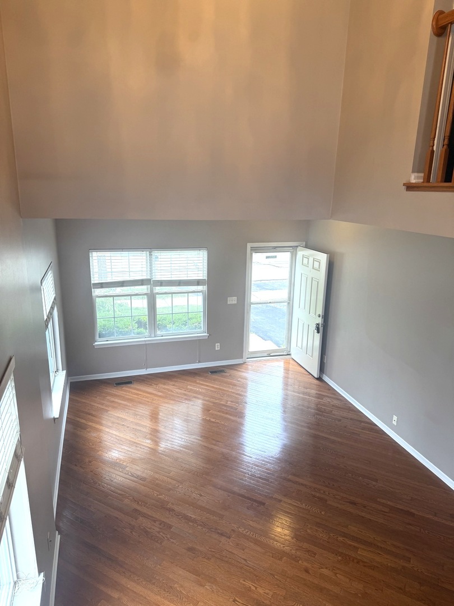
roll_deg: -1.3
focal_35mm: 24
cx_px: 227
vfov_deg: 71.6
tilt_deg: -14.5
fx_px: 420
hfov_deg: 56.8
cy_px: 303
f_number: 1.78
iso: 80
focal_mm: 6.76
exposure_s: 1/125
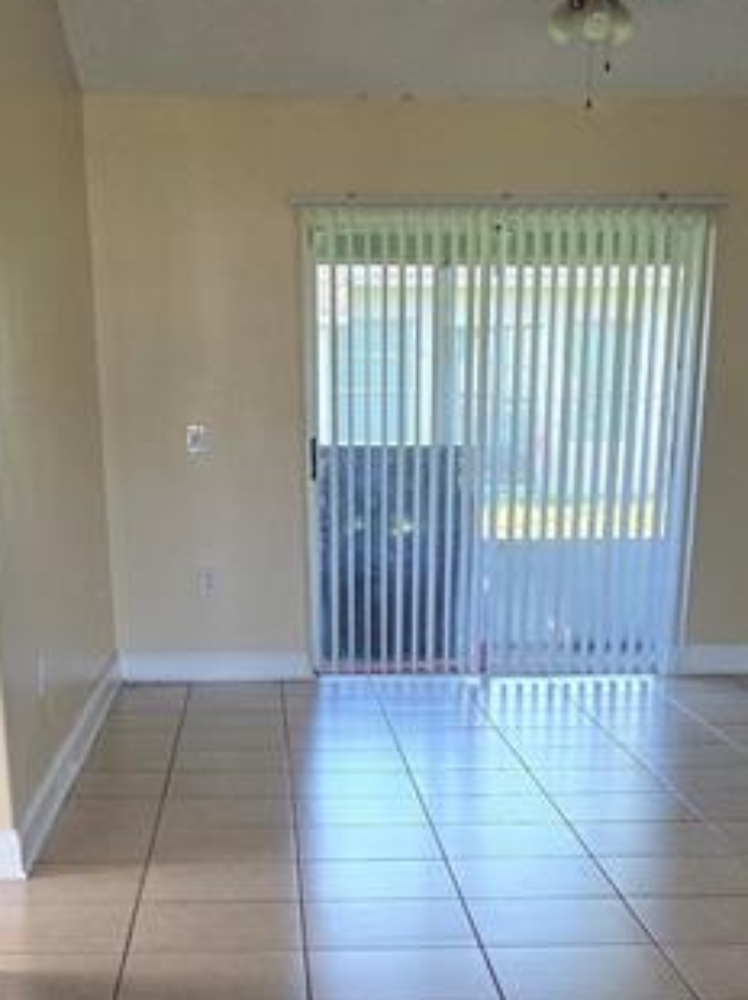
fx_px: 1645
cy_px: 1190
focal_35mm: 57
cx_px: 393
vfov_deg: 29.3
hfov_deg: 25.6
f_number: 1.8
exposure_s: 1/180
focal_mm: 5.4
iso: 250
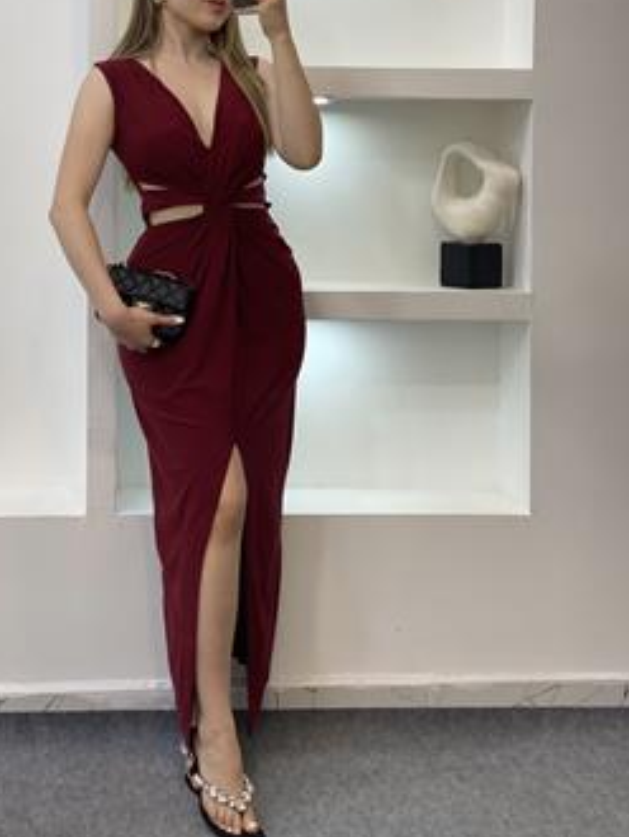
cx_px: 256
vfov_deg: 29.7
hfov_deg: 22.6
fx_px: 1573
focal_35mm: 65
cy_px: 323
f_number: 2
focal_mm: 6
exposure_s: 1/100
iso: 80
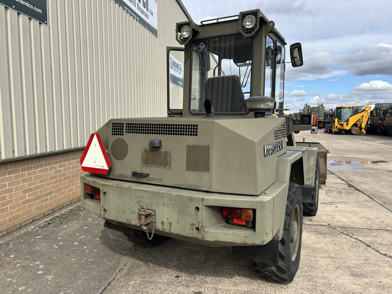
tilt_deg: -1.6
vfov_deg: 53.1
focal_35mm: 26
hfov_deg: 67.3
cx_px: 196
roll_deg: -1.6
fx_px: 294
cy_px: 147
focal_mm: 5.7
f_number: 1.5
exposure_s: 1/2762
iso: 50
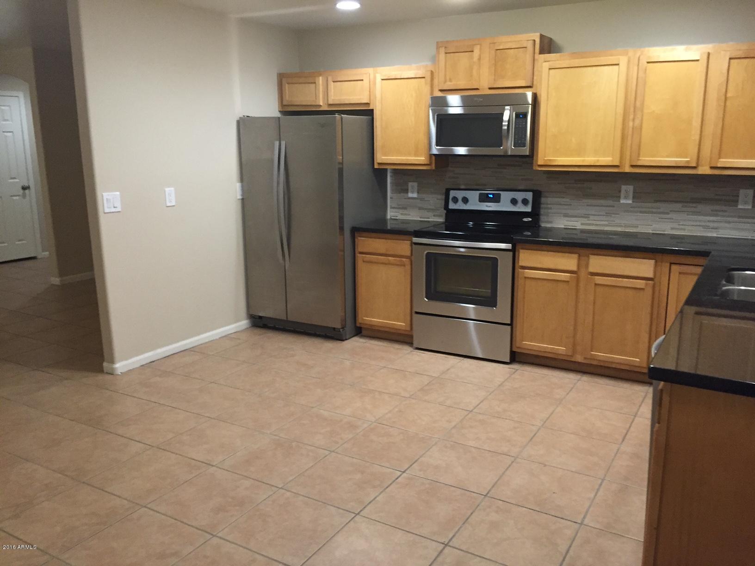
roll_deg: -0.5
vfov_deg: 48.2
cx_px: 378
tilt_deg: -13.3
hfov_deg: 61.7
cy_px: 283
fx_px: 633
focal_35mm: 29
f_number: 2.2
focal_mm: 4.15
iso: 160
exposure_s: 1/30
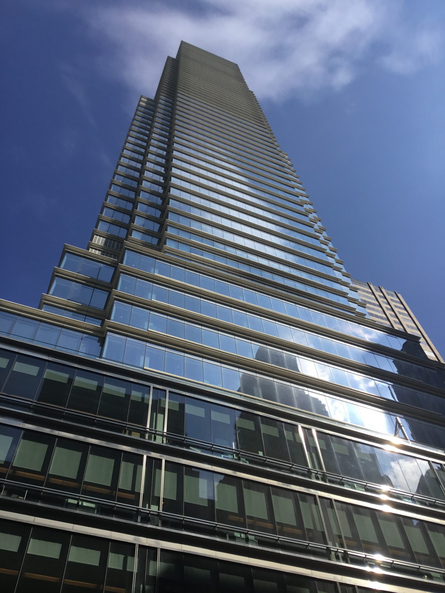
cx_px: 222
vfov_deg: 58.4
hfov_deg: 45.4
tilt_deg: +58.5
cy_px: 296
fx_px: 531
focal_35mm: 31
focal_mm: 3.3
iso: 25
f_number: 2.4
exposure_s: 1/1812
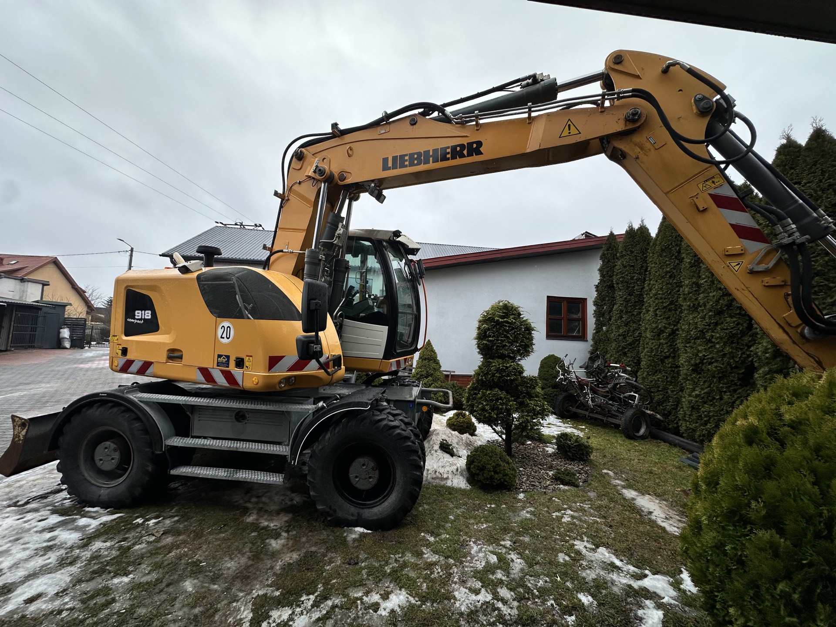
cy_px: 314
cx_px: 418
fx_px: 338
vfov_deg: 85.7
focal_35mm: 14
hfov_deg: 102.1
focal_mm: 2.22
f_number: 2.2
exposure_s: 1/875
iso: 40
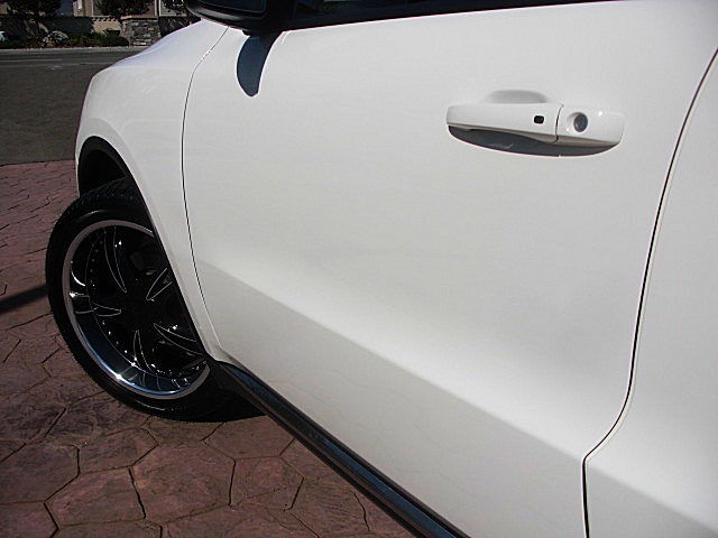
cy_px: 269
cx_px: 359
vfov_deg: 39.7
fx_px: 747
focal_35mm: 36
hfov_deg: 51.4
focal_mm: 6.3
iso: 50
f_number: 7.9
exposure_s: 1/500
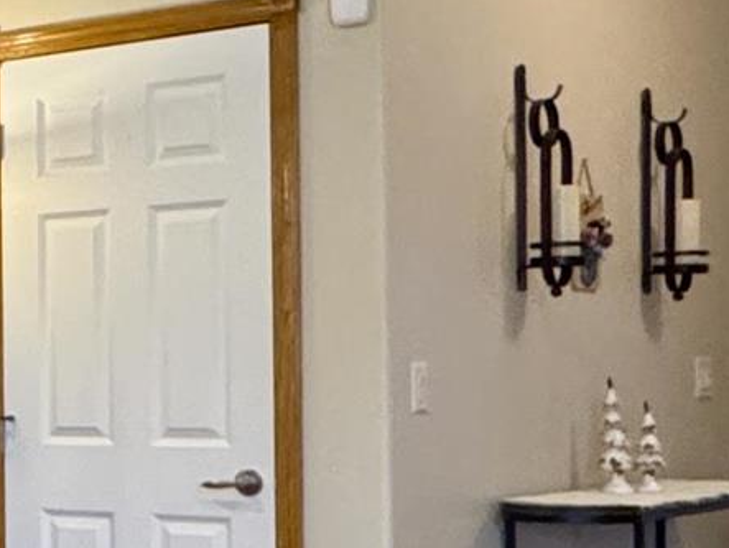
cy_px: 406
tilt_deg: -0.6
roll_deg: +0.3
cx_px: -844
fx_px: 2044
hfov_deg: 15.1
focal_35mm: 97
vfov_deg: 15.2
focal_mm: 2.22
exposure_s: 1/60
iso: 320
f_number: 2.2
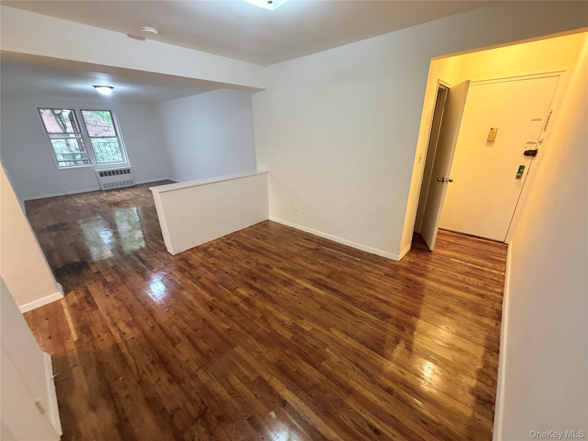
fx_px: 238
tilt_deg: -23.5
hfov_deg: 102.1
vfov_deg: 85.7
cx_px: 294
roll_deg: +1.4
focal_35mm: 14
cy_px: 220
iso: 500
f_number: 2.2
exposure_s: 1/60
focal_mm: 2.22
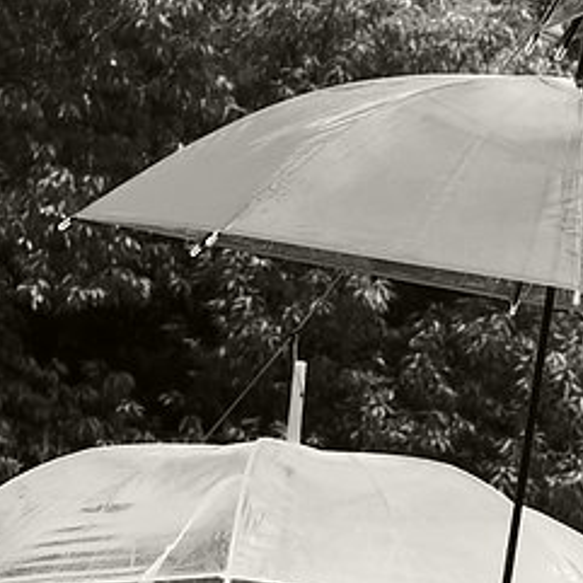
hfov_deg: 4.6
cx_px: 987
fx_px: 7145
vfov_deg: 4.7
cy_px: 164
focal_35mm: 375
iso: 200
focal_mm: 25
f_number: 5.6
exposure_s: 1/1000
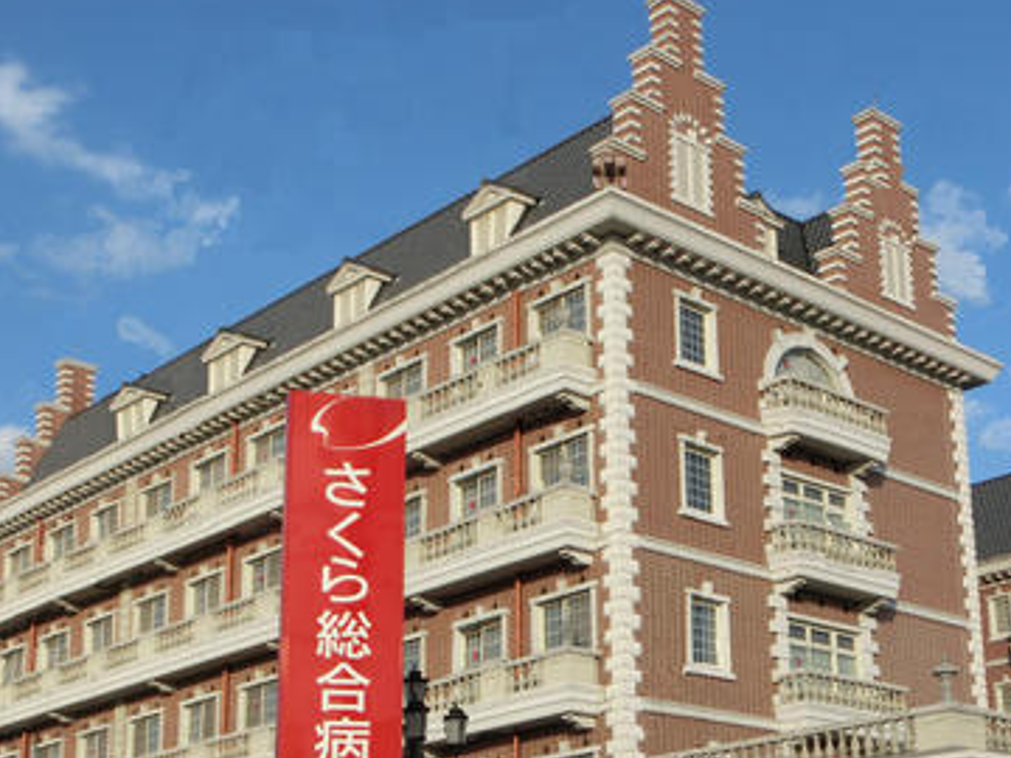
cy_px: 573
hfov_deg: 34.7
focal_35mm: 55
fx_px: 1606
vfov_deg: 26.2
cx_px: 660
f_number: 3.7
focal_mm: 5.93
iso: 80
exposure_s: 1/800
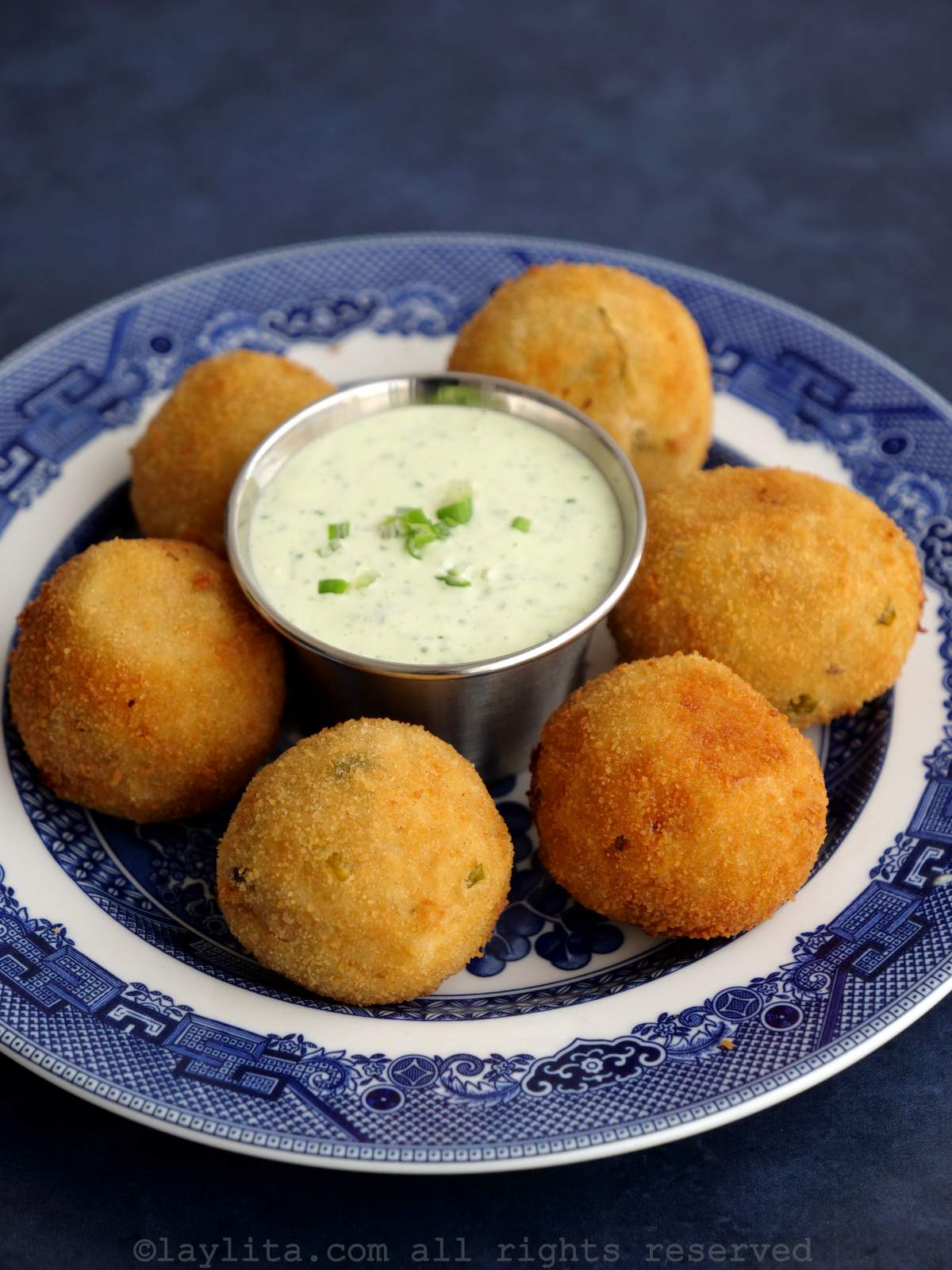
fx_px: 4400
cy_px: 635
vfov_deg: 16.4
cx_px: 476
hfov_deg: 12.3
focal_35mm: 120
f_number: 4
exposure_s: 1/200
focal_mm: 60
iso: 200
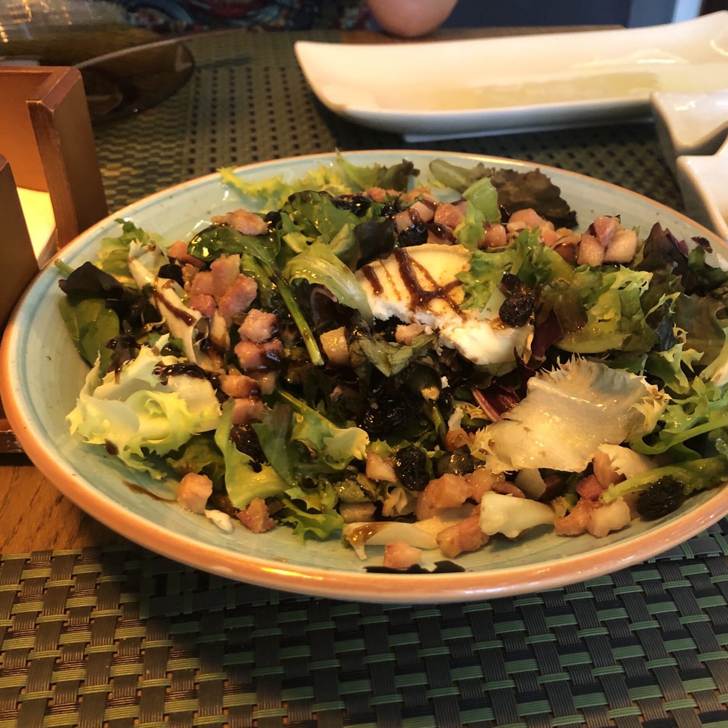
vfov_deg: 48.4
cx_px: 374
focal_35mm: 34
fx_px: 809
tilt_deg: -37.5
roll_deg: -1.3
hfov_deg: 48.4
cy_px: 404
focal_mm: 3.99
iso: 100
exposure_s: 1/11
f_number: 1.8
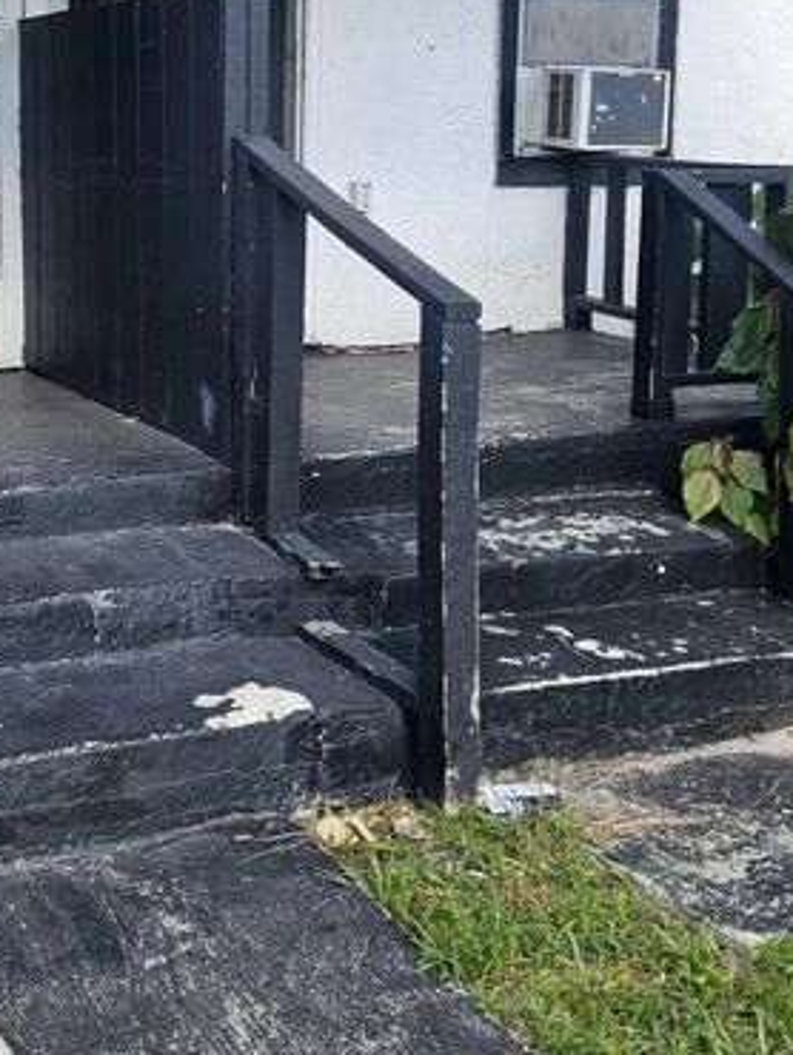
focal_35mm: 53
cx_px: 140
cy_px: 269
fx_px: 1617
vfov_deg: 35.4
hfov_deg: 26.9
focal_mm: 5.4
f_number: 1.8
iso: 25
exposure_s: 1/364
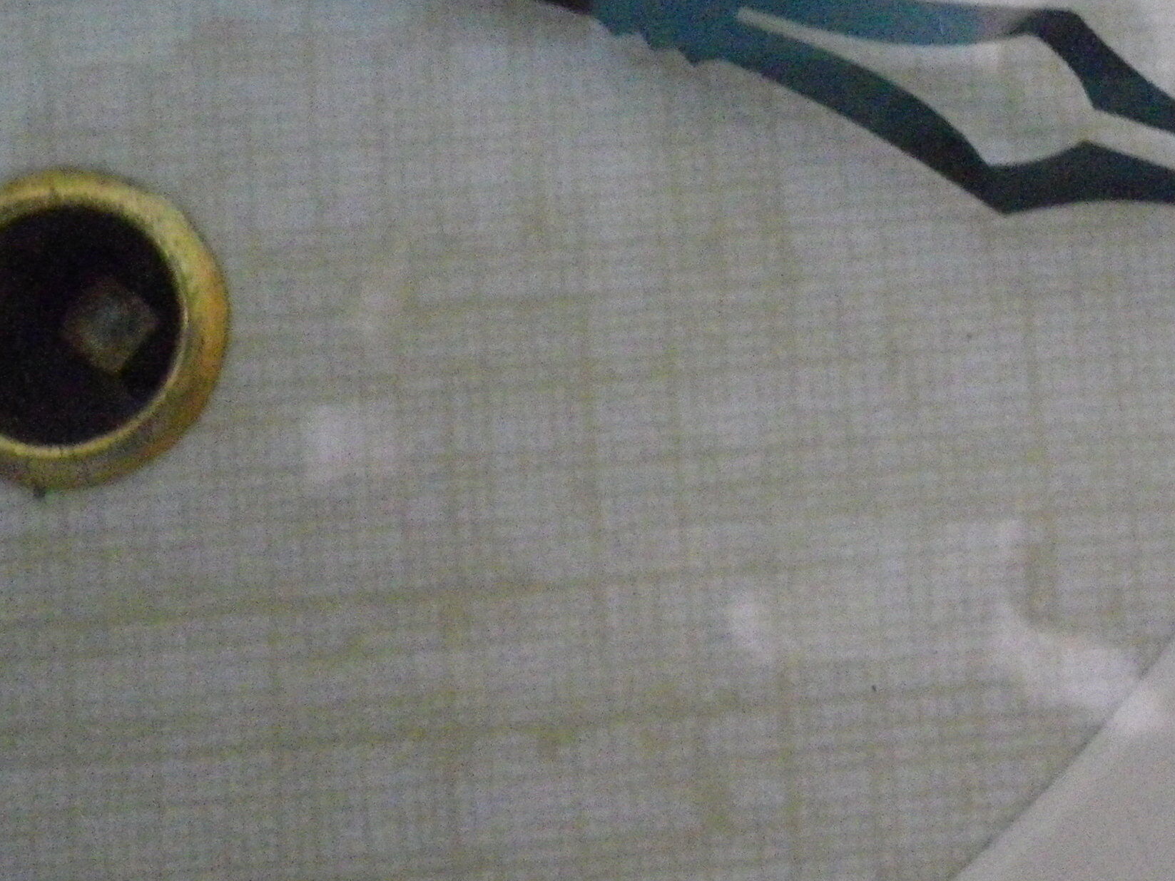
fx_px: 2308
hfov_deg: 27.8
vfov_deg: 21.4
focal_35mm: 68
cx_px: 993
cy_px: 233
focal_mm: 4.9
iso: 800
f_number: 2.6
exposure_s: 1/30
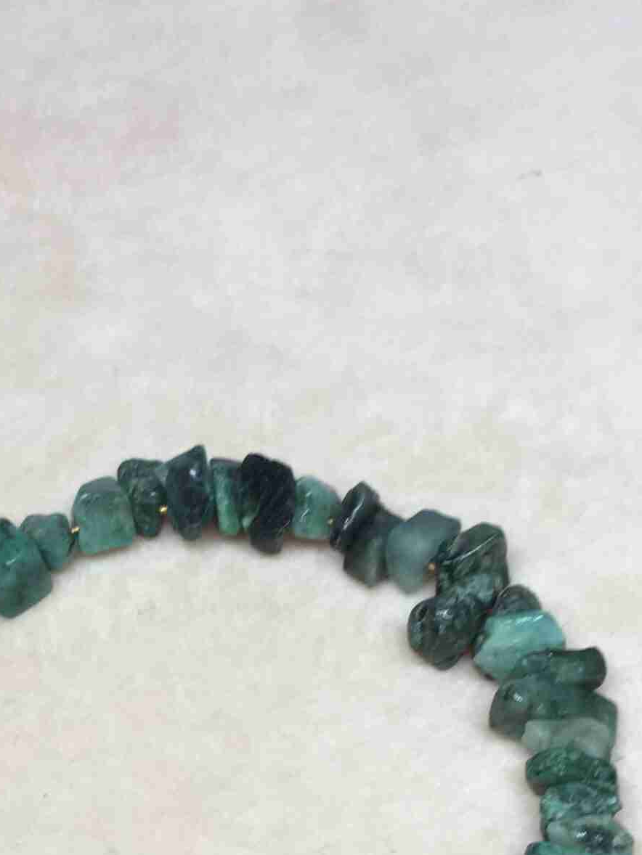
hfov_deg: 23.1
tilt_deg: -61.6
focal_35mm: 63
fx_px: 1557
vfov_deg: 29.0
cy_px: 830
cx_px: 190
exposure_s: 1/100
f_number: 2.2
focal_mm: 4.15
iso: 32
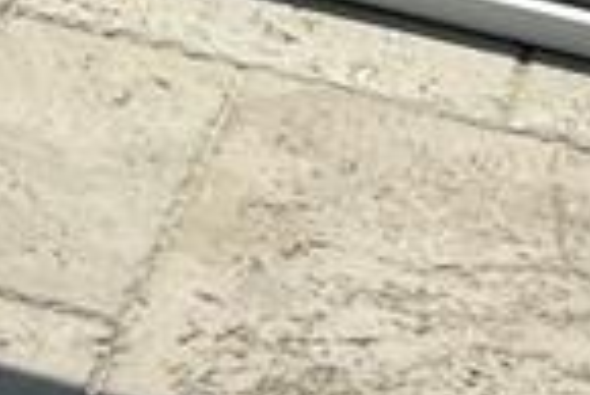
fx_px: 3675
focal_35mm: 224
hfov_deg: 8.7
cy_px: -1694
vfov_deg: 4.9
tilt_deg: -2.6
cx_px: -590
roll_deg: -1.3
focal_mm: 5.7
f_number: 1.5
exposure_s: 1/6579
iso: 50
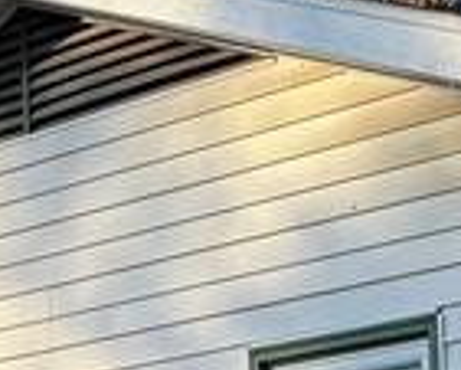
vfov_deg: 8.5
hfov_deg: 10.5
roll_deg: +1.8
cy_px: 796
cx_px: 879
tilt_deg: -1.8
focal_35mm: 170
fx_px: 2321
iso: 80
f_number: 1.78
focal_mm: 6.76
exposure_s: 1/1139
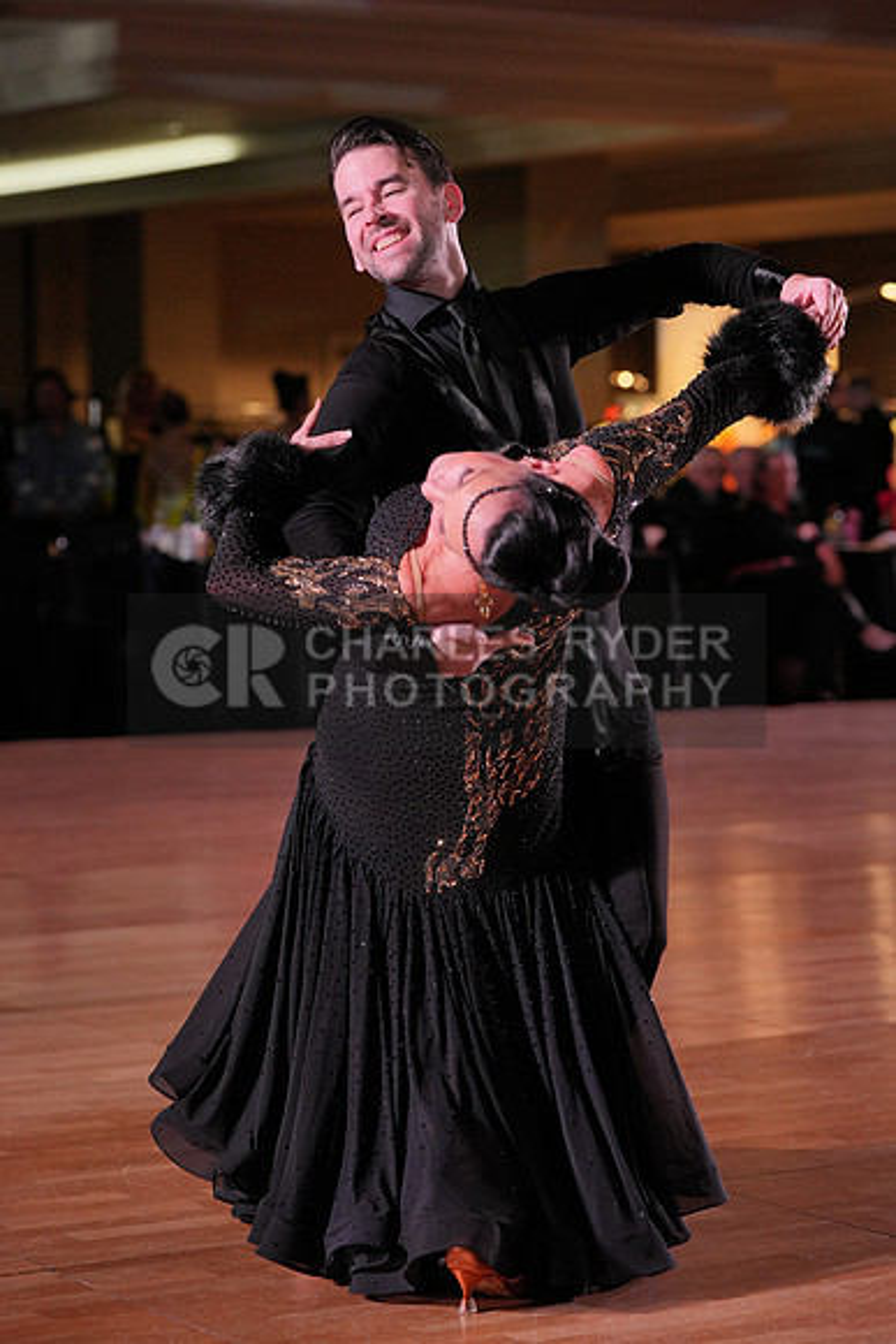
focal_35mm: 97
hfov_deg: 14.1
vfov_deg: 21.0
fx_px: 3619
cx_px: 448
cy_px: 672
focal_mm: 97
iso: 1600
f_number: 4
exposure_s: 1/500
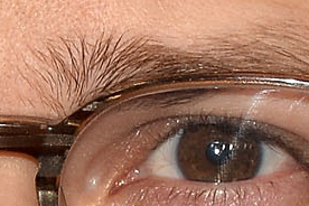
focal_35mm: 3258
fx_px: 27962
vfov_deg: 0.4
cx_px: 85
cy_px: 594
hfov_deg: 0.6
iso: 400
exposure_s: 1/250
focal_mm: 300
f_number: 7.1
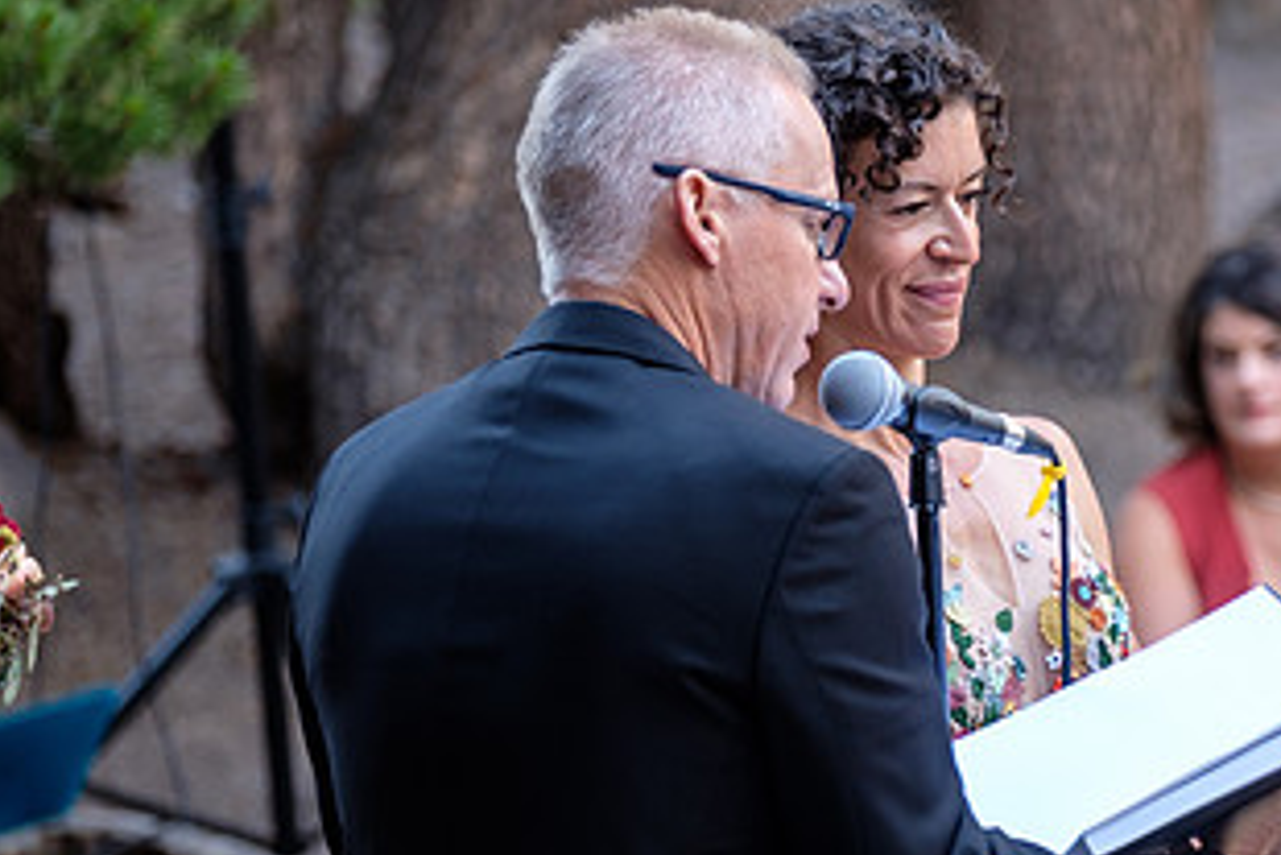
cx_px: 1157
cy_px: 465
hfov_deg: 6.6
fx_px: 11071
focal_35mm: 311
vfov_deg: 4.4
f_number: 2.8
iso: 200
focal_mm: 110.6
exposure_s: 1/40
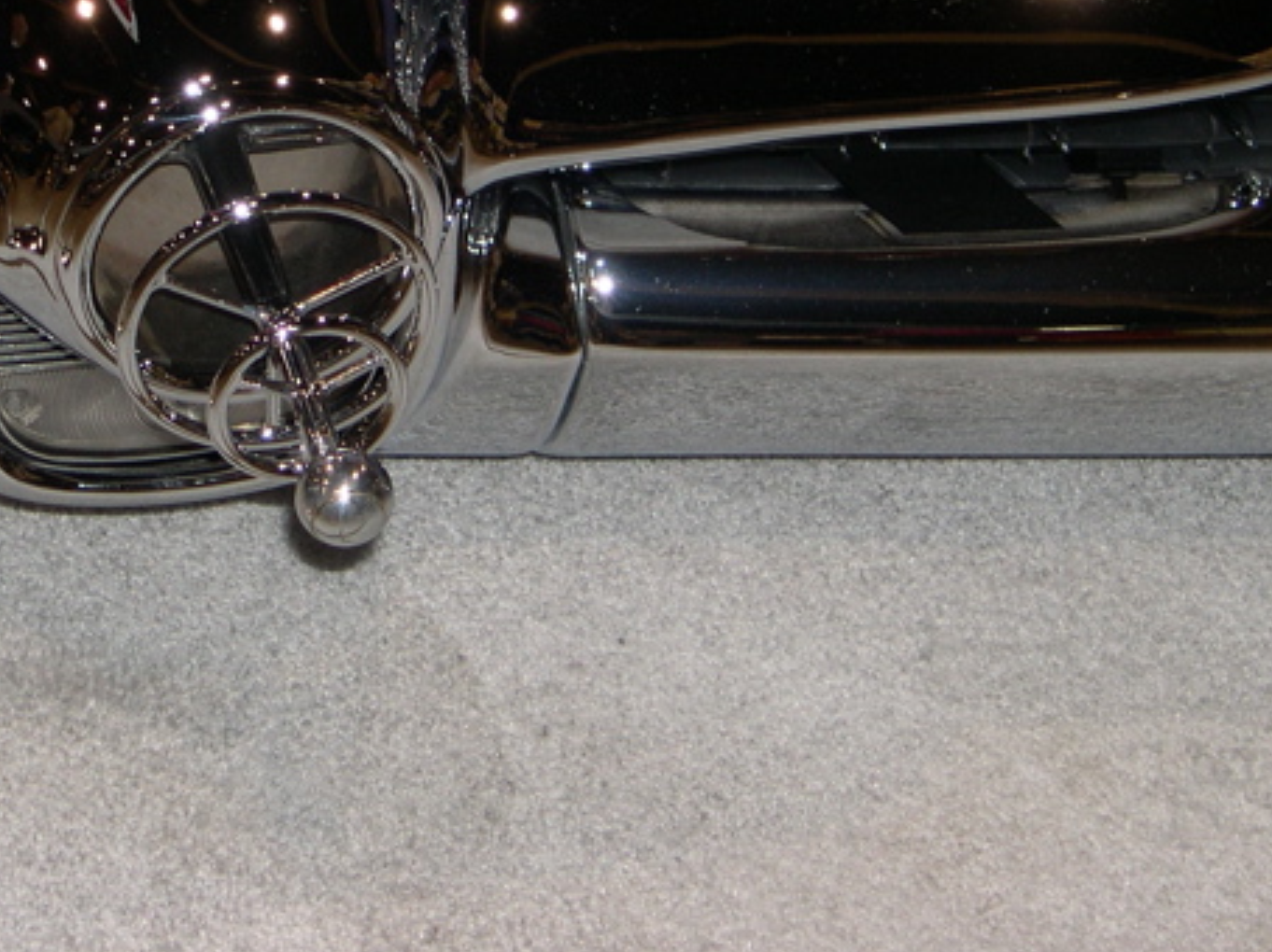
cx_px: 406
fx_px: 4664
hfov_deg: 15.5
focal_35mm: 127
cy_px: 123
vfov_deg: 11.6
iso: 100
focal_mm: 15.3
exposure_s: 1/60
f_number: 3.8
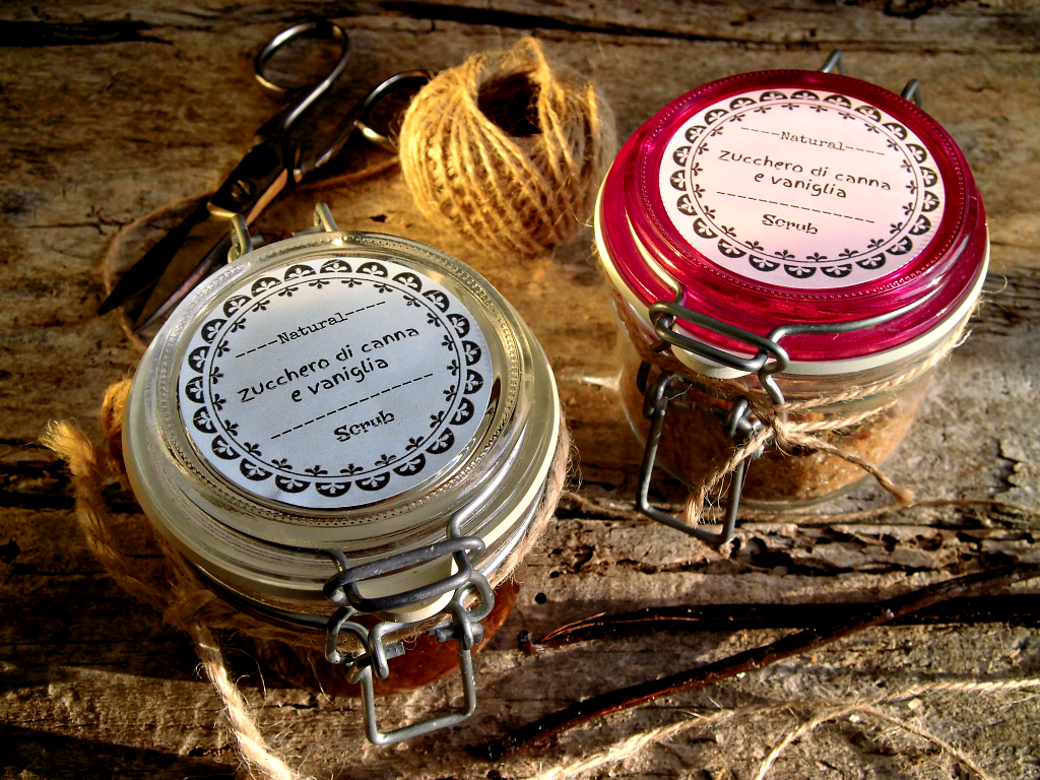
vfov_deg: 30.9
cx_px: 520
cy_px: 390
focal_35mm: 47
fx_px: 1412
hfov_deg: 40.4
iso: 100
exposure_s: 1/125
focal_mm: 8.3
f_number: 3.4
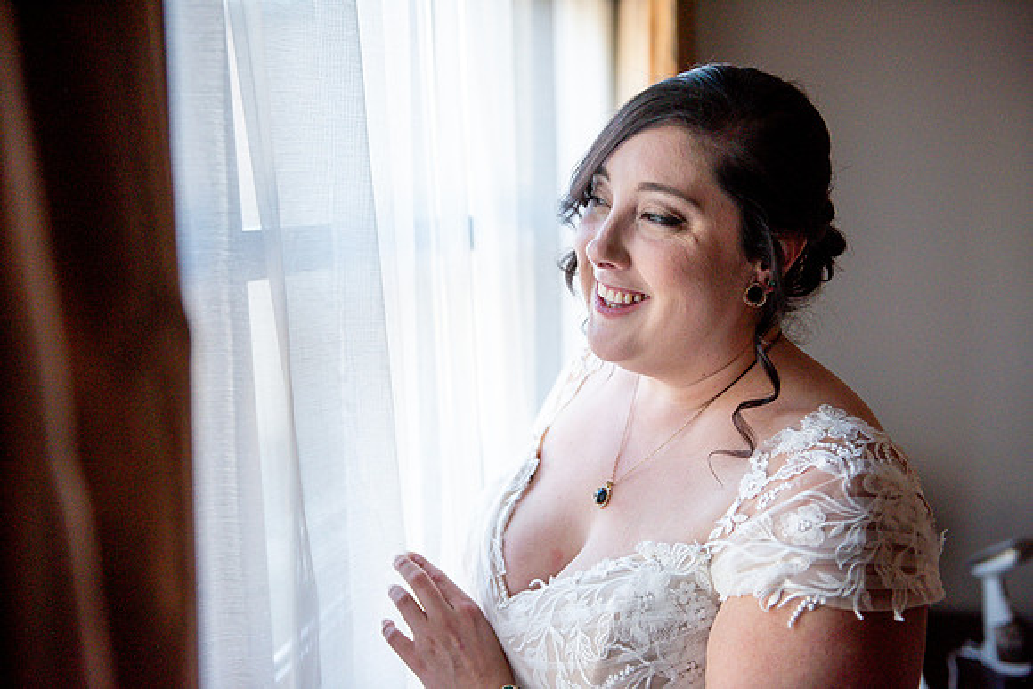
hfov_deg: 48.4
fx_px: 1148
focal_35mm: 40
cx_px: 516
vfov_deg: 33.4
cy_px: 344
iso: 1600
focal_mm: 40
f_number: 2.8
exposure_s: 1/640
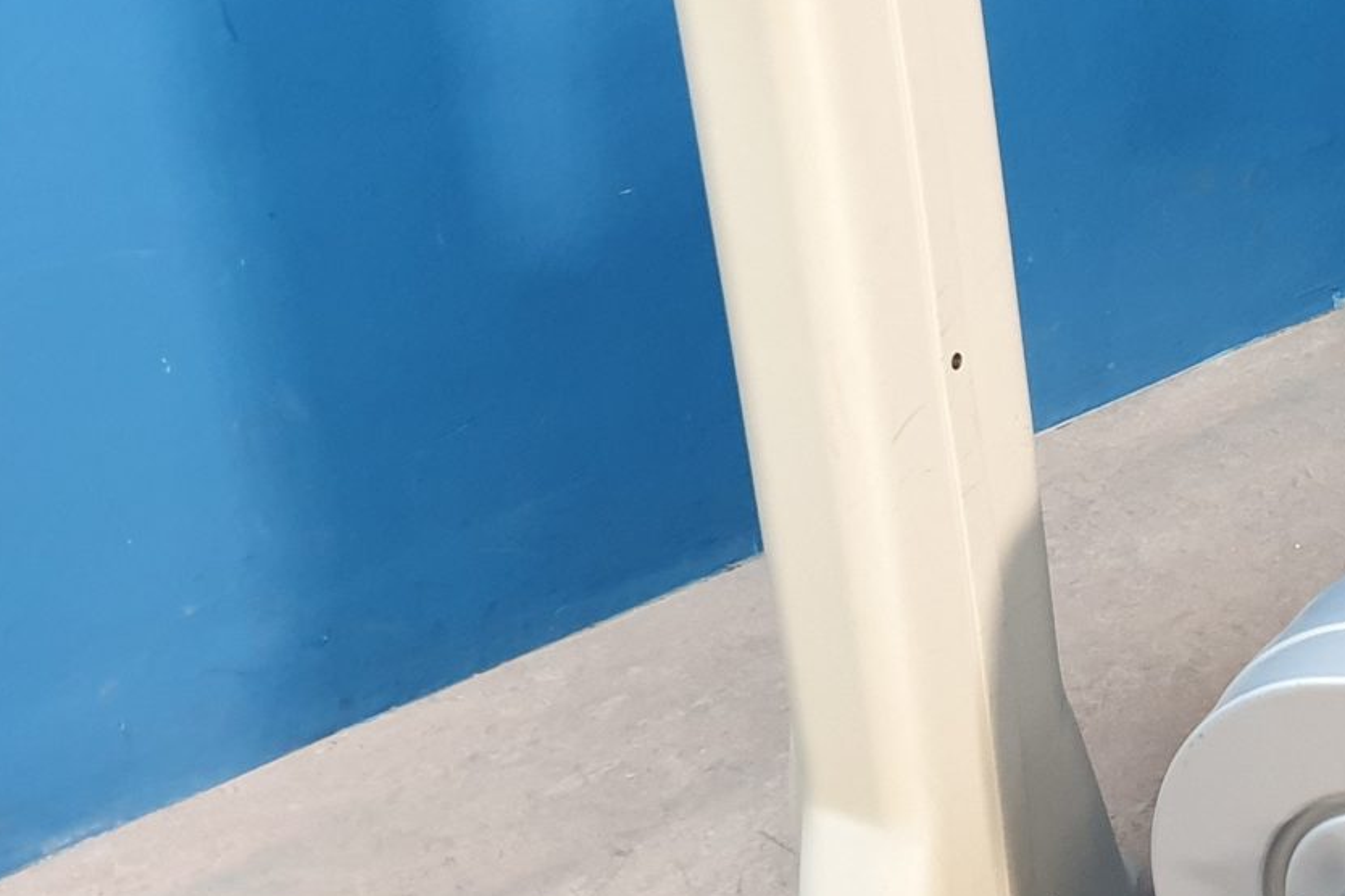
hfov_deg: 23.3
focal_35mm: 83
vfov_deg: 16.4
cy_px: 221
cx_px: 1382
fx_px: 3101
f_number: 1.5
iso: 320
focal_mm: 4.3
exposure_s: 1/50
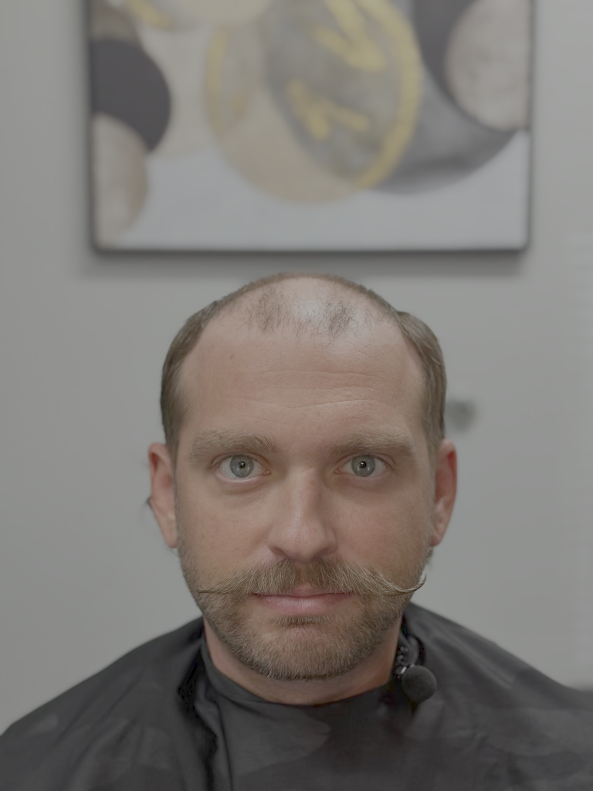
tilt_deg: -7.2
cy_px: 396
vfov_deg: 39.7
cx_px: 296
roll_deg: -0.2
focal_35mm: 48
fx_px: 1096
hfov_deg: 30.3
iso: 100
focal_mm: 6.76
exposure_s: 1/60
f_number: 1.78
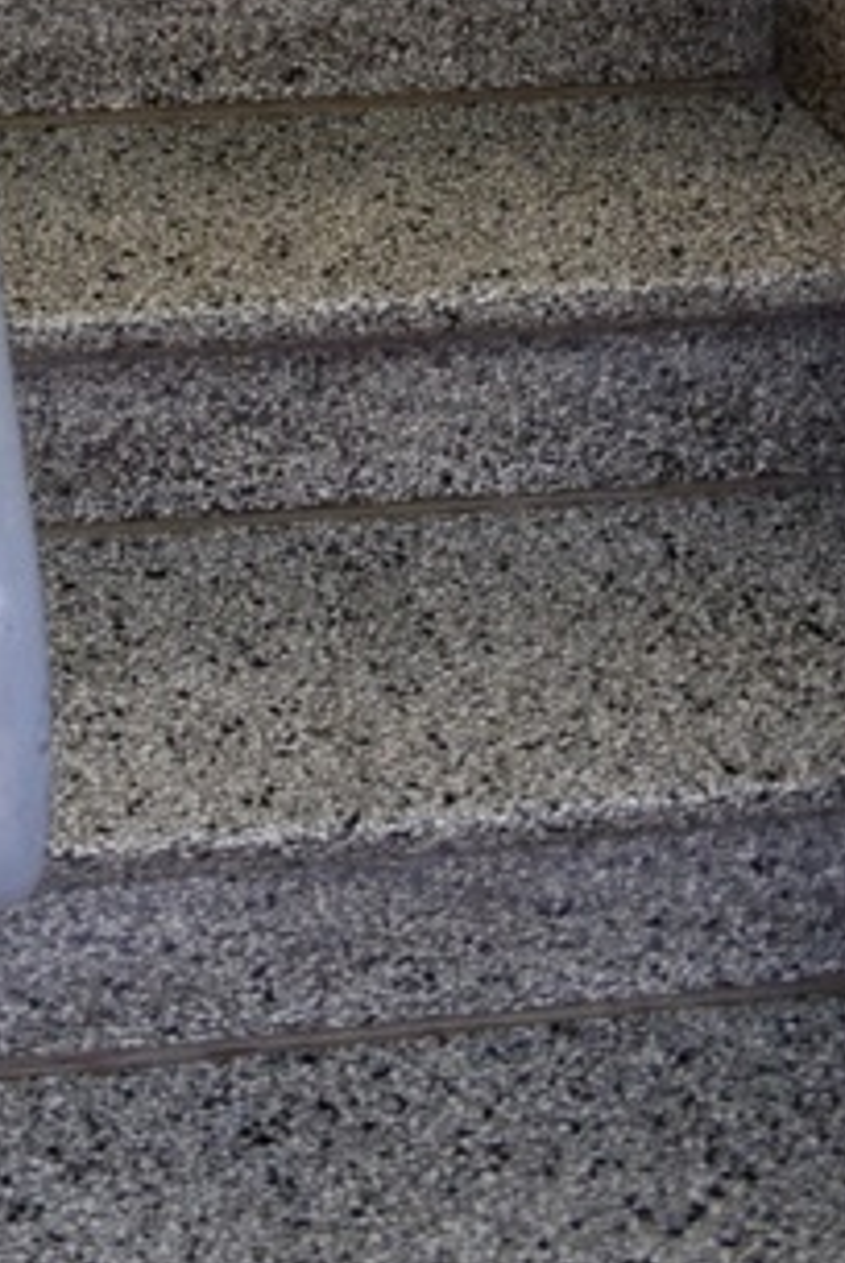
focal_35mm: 59
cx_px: -278
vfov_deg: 21.7
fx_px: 2072
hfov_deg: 20.8
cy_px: -1006
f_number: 4.5
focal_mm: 10
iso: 800
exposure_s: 1/40
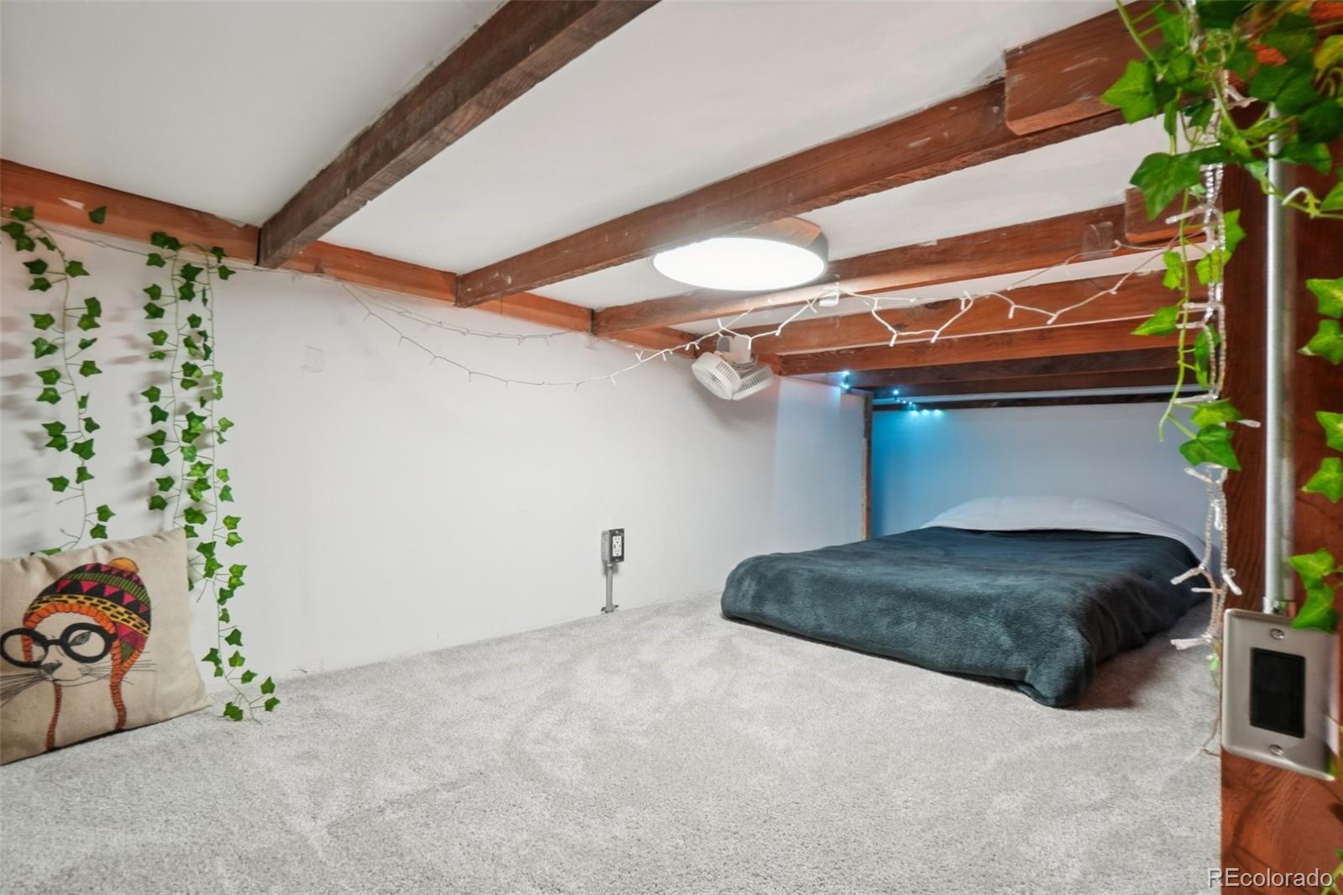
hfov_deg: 95.0
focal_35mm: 16
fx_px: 615
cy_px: 448
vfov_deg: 72.0
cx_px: 672
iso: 400
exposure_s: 1/15
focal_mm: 11
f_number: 8
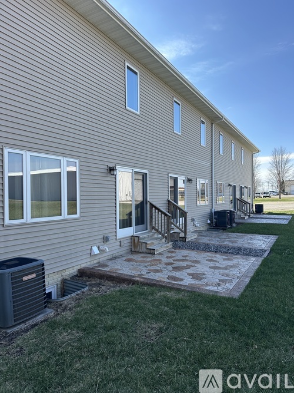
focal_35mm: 24
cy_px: 196
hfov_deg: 56.8
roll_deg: -0.3
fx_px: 272
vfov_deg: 71.6
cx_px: 147
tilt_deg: +0.0
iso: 80
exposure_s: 1/1664
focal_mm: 6.86
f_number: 1.78
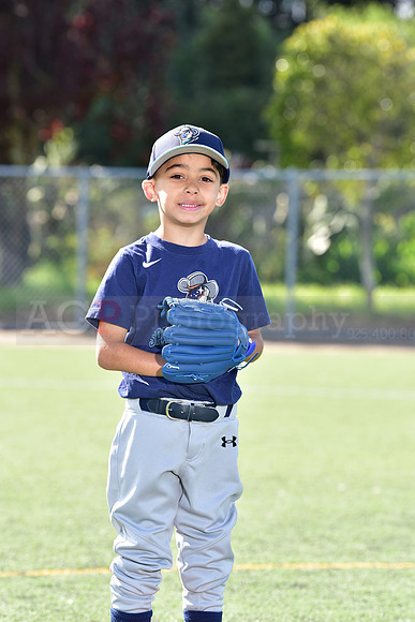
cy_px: 311
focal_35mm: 170
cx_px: 208
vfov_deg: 12.1
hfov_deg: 8.1
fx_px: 2938
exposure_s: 1/125
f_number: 5.6
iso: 100
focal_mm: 170
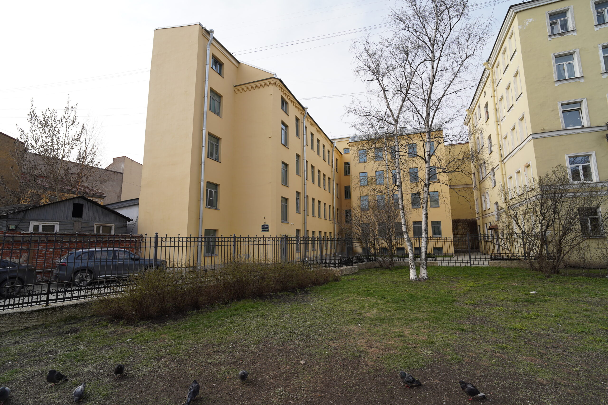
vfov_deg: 73.8
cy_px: 202
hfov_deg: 96.7
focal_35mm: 16
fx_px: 270
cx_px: 304
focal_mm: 16
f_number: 5
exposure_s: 1/320
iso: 100
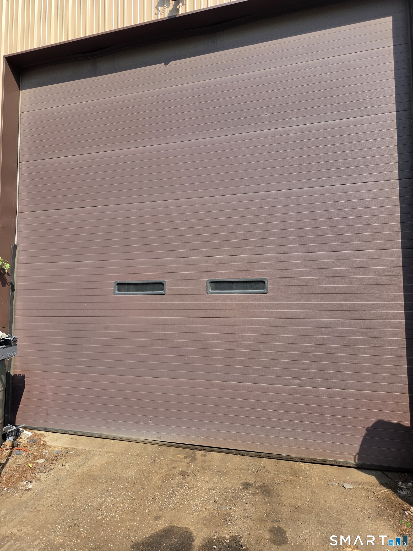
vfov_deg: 73.9
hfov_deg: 58.9
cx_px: 206
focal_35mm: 23
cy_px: 276
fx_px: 366
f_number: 1.8
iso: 80
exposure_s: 1/2071
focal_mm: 5.4
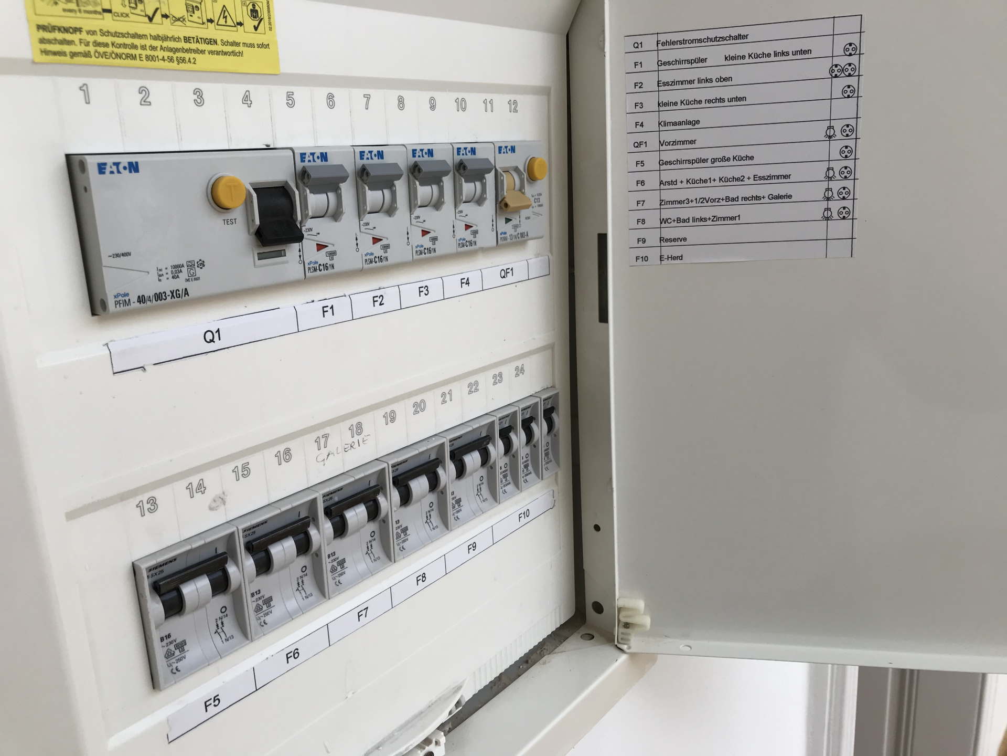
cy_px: 378
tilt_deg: -13.7
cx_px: 504
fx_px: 815
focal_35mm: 28
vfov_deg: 49.7
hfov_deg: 63.4
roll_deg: +3.0
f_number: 1.8
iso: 20
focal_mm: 3.99
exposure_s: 1/120
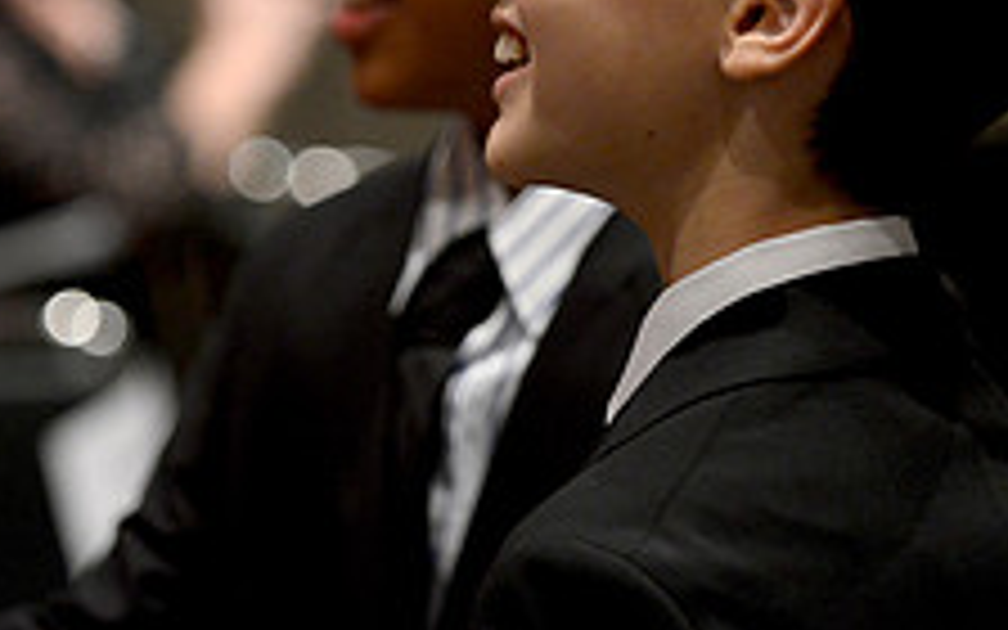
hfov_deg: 7.2
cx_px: 477
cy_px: -151
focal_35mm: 291
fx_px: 7994
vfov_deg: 4.5
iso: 2500
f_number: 2.8
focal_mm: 110
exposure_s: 1/125
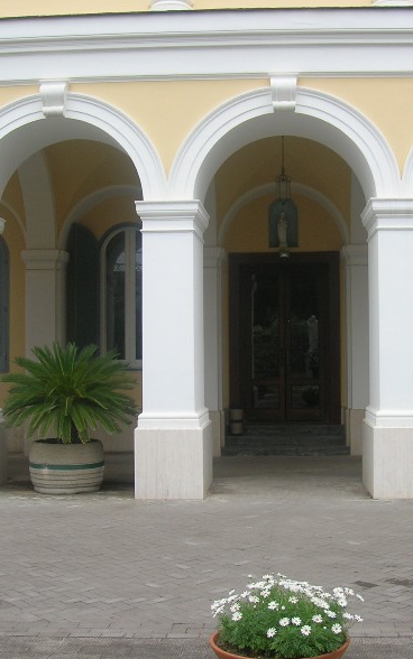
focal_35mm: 49
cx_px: 248
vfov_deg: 41.0
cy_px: 331
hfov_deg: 26.3
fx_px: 882
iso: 50
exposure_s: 1/244
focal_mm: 5.7
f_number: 4.9
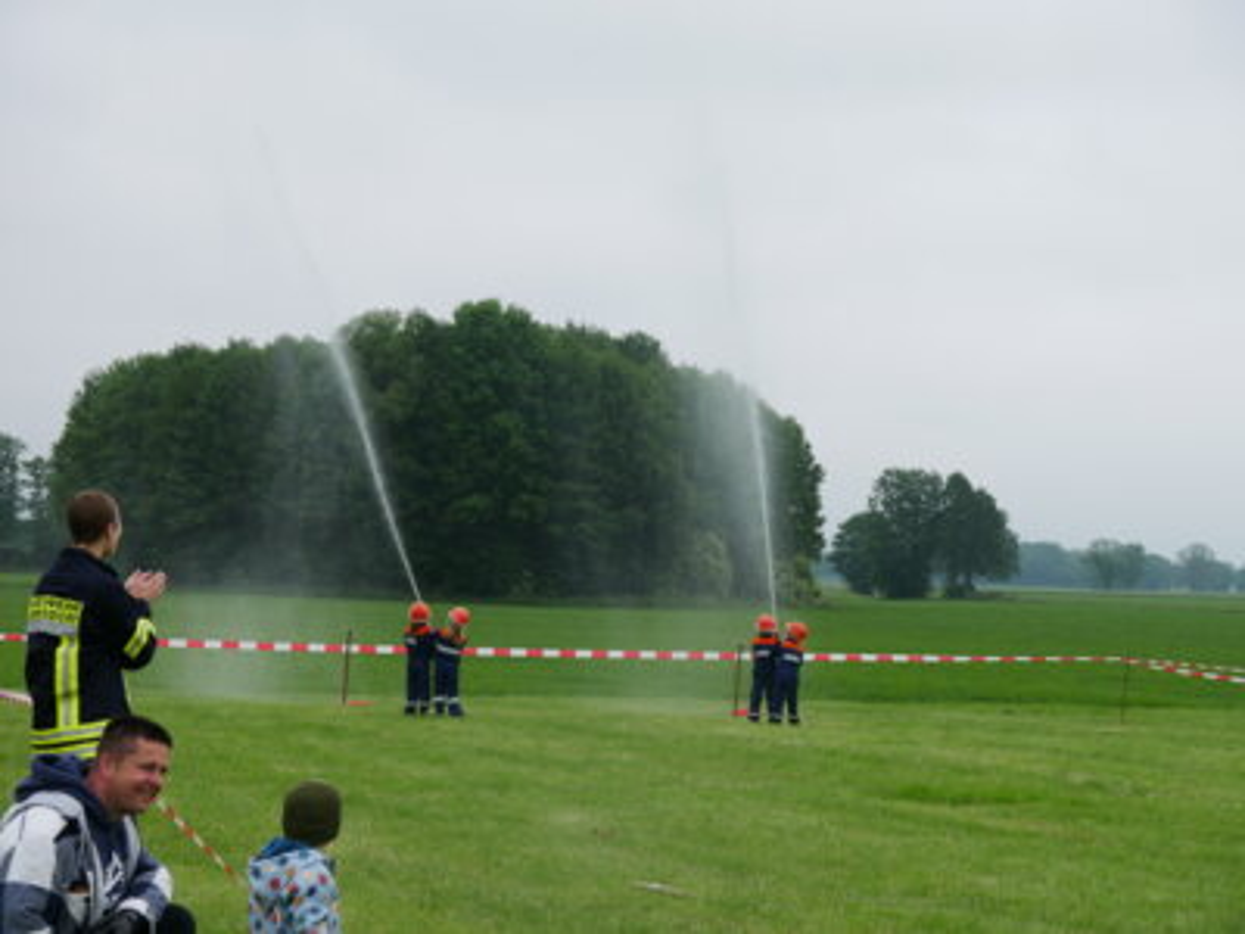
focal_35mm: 84
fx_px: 3021
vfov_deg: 17.6
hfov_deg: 23.3
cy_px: 467
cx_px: 622
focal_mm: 42
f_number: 7.1
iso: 200
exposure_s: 1/250
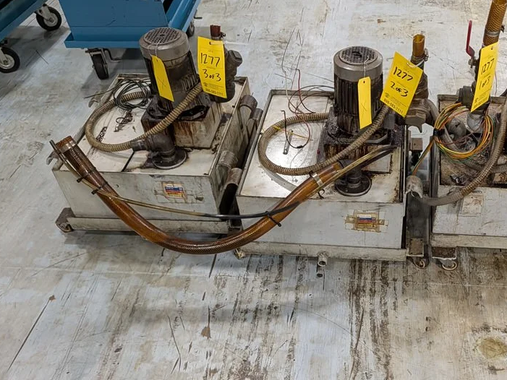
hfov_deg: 49.1
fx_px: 542
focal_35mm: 37
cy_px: 252
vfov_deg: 38.3
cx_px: 346
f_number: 1.68
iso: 1364
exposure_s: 1/663
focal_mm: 6.9
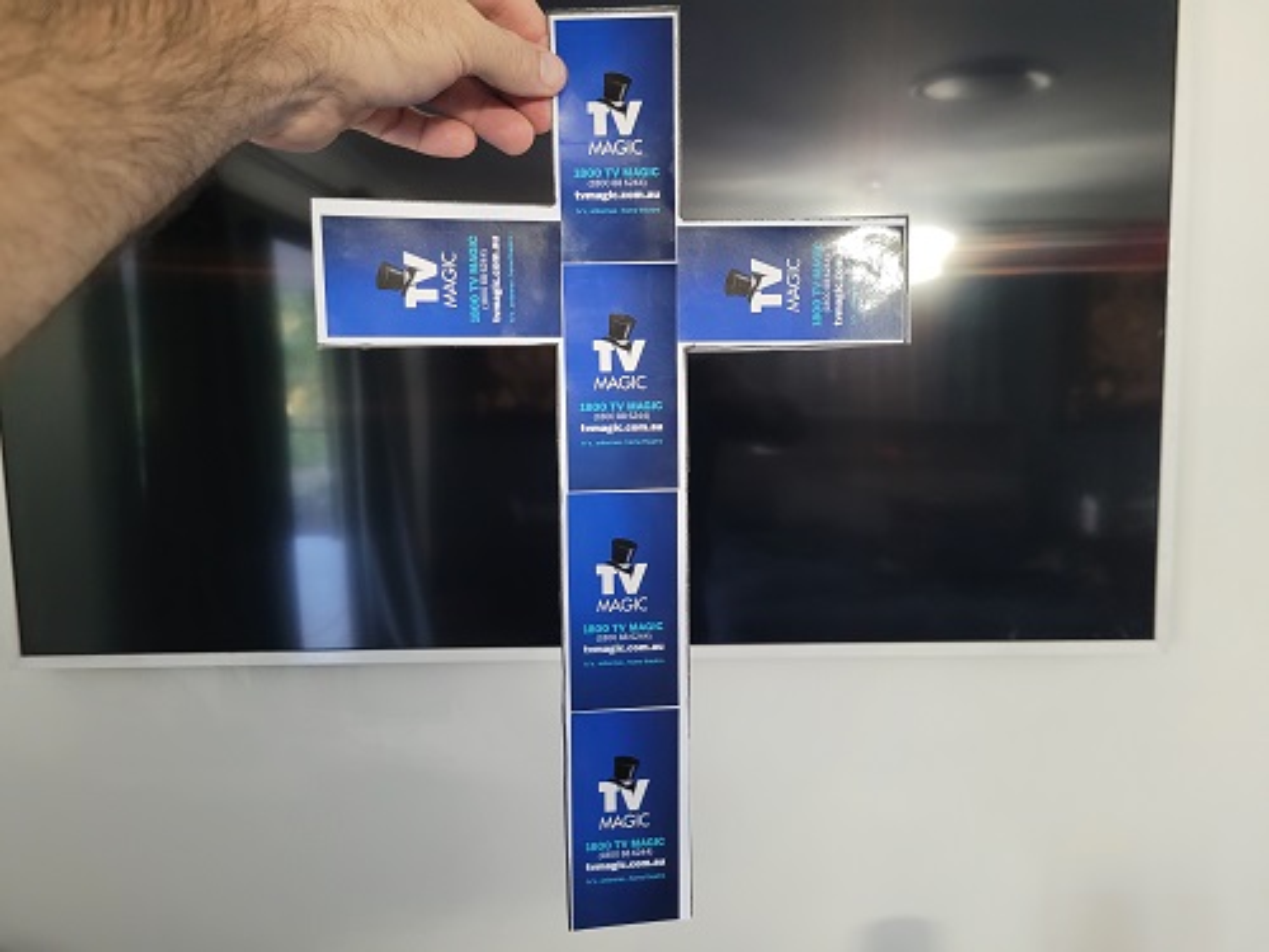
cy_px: 476
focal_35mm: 26
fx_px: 953
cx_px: 634
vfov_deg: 53.1
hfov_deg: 67.3
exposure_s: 1/50
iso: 640
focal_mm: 5.4
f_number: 1.8
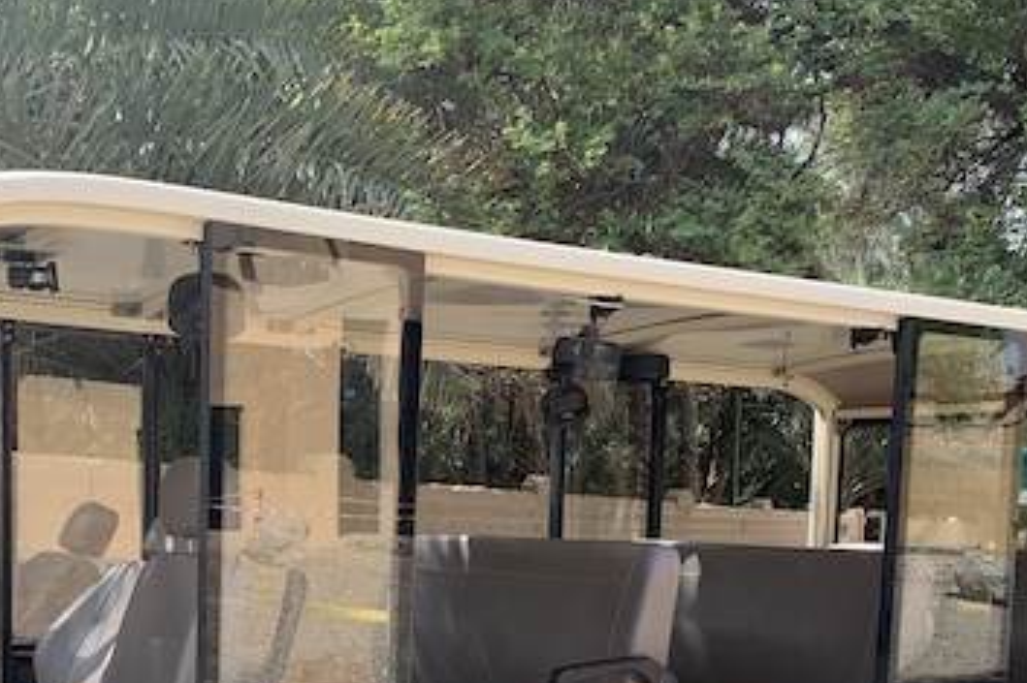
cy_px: 680
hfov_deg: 40.1
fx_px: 1397
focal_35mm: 49
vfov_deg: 26.1
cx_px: 399
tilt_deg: -7.3
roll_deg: +0.7
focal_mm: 4.25
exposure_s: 1/616
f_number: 1.8
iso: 25
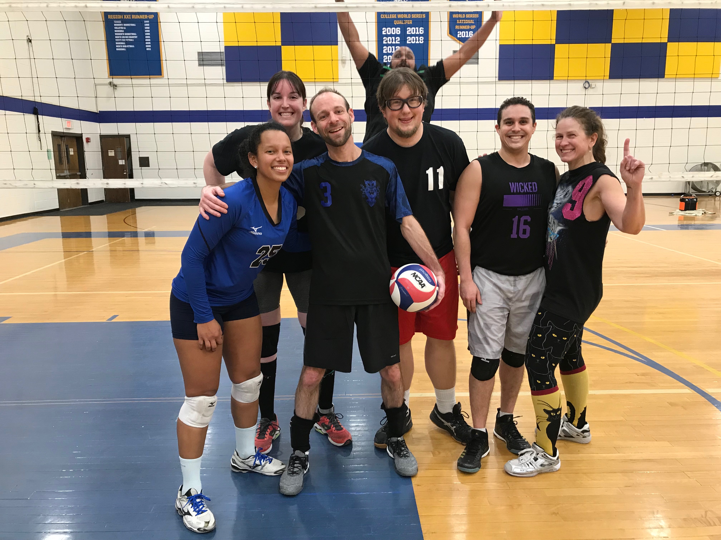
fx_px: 583
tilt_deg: -9.7
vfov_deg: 49.7
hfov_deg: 63.4
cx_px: 360
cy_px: 270
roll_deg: +0.1
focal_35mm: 28
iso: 40
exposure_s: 1/30
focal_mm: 3.99
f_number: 1.8
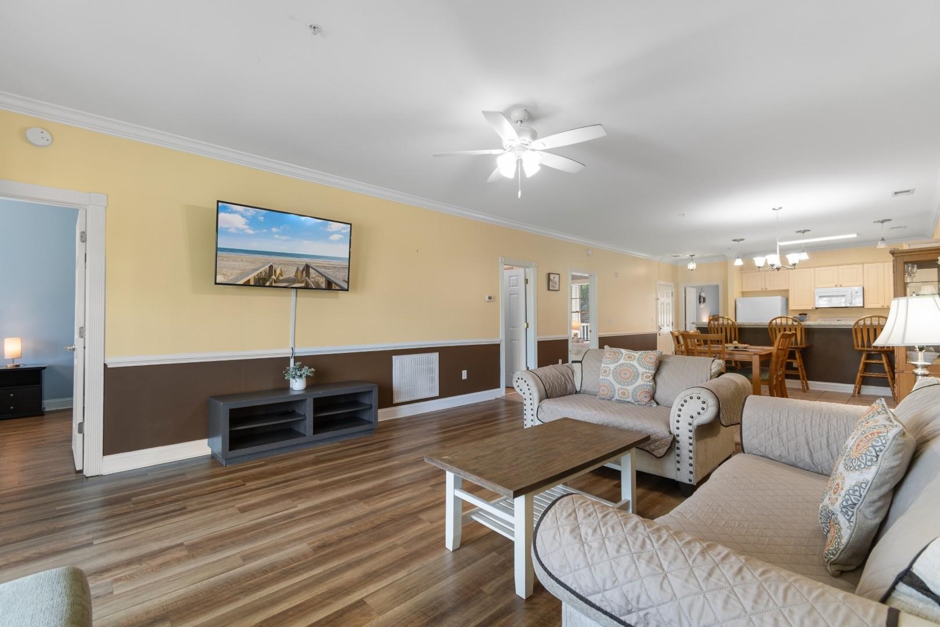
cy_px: 314
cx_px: 470
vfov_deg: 77.3
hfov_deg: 100.4
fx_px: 392
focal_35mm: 15
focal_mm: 10
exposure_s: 1/13
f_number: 4.5
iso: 100
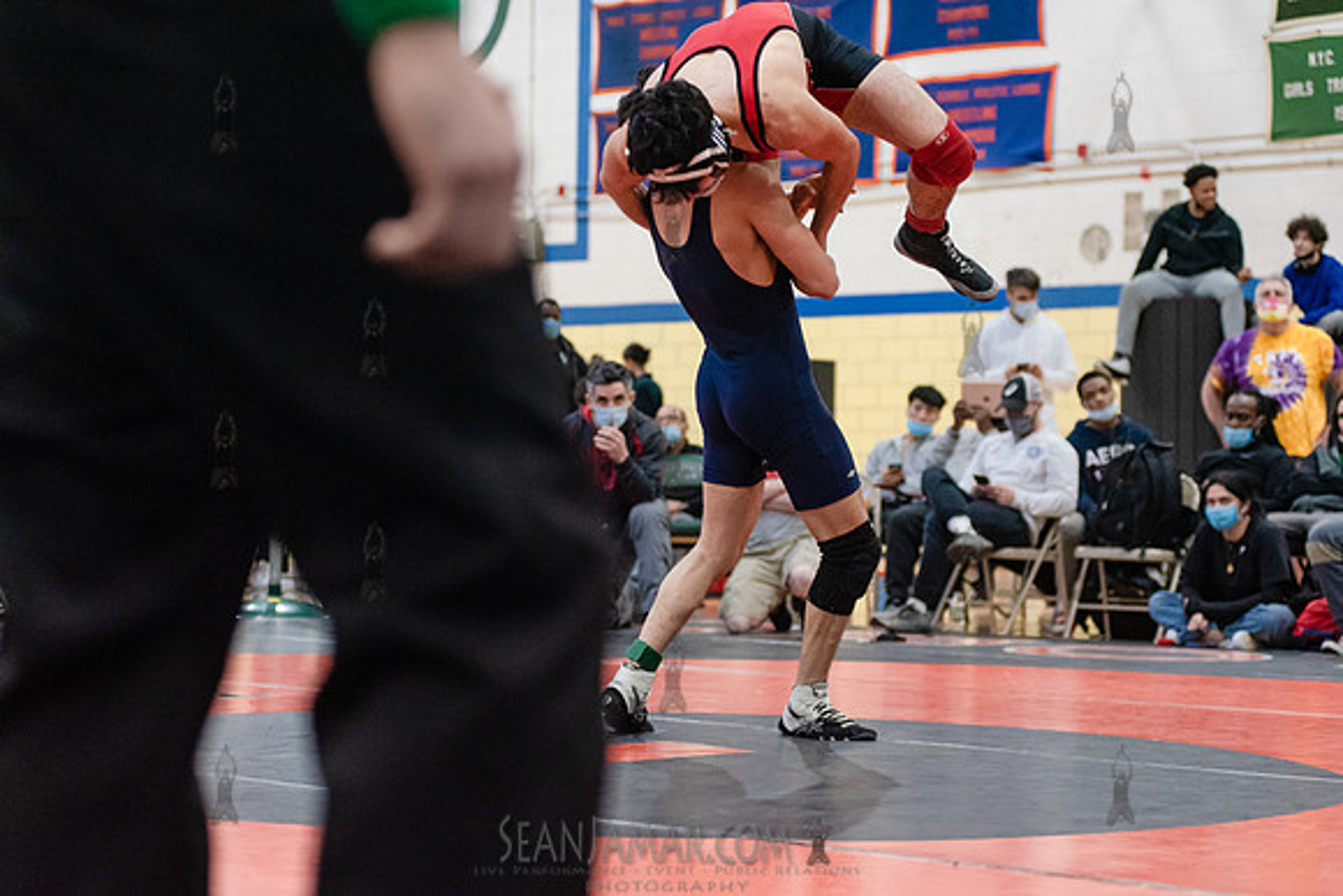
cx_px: 672
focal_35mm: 80
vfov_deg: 17.1
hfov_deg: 25.4
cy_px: 448
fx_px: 2985
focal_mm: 80
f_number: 3.5
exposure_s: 1/400
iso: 4000
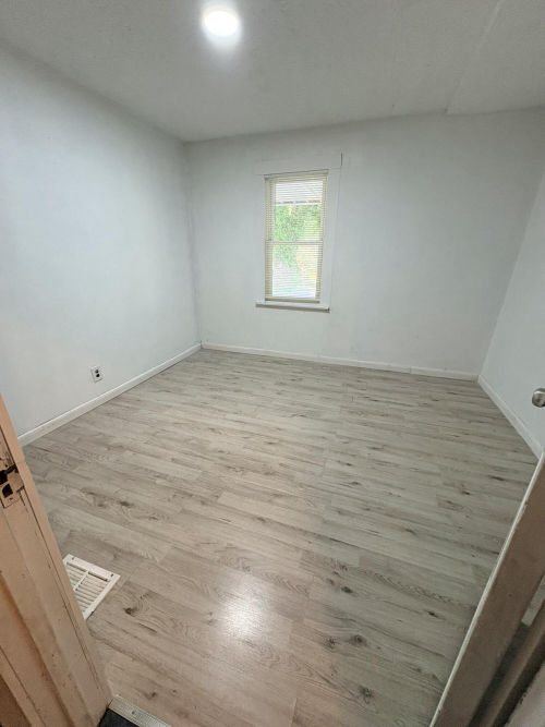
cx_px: 272
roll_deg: -0.5
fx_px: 294
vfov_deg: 102.1
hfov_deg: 85.7
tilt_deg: -19.3
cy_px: 364
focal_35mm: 14
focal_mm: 2.22
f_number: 2.2
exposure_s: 1/60
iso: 250
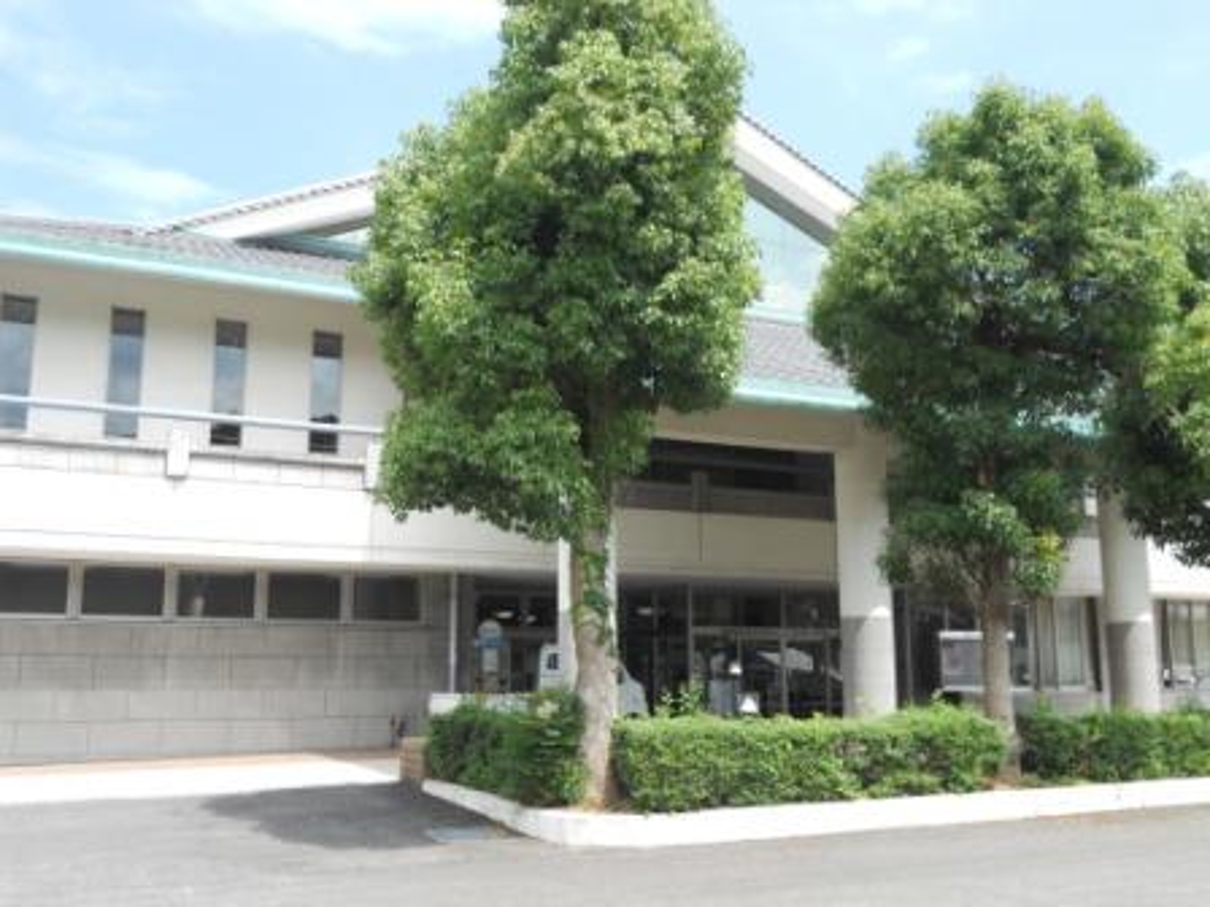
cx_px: 605
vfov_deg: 44.2
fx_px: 1119
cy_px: 454
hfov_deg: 56.8
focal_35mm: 32
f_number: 2.8
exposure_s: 1/400
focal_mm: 5.7
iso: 80
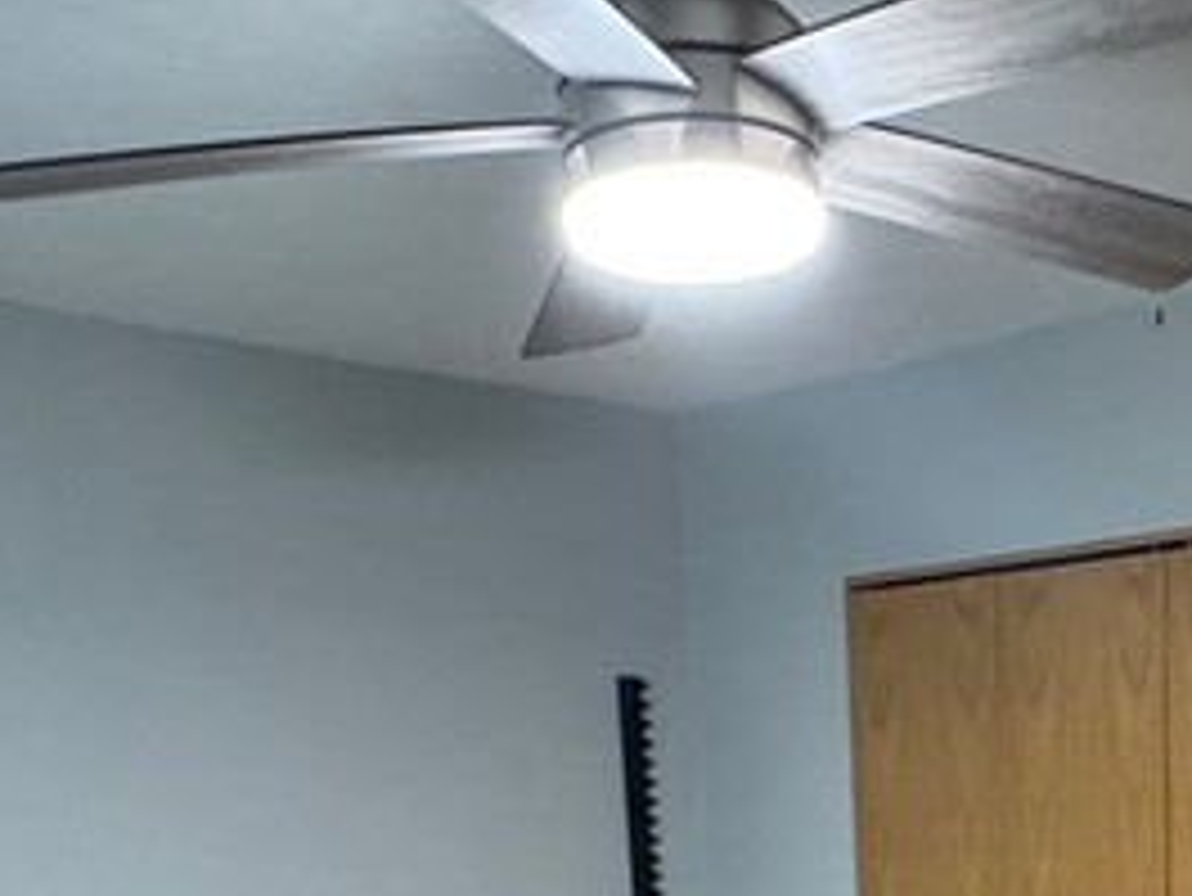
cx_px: 922
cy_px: 1189
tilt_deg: -12.2
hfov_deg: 34.6
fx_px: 1860
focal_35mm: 54
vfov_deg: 23.6
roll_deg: +1.9
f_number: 2.2
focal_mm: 2.22
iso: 800
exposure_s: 1/60
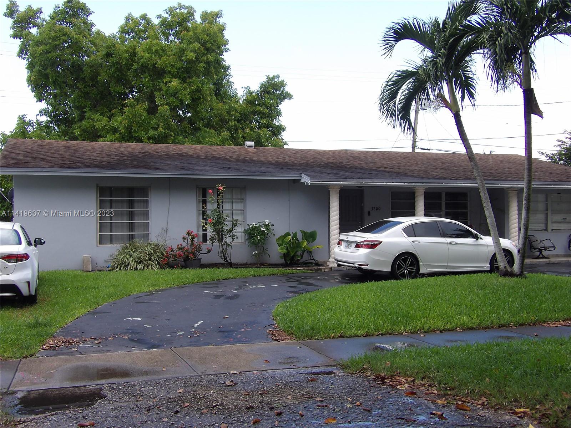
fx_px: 643
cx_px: 286
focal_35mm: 39
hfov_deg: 47.9
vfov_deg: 36.8
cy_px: 214
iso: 100
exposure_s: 1/162
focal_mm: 7
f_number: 3.7
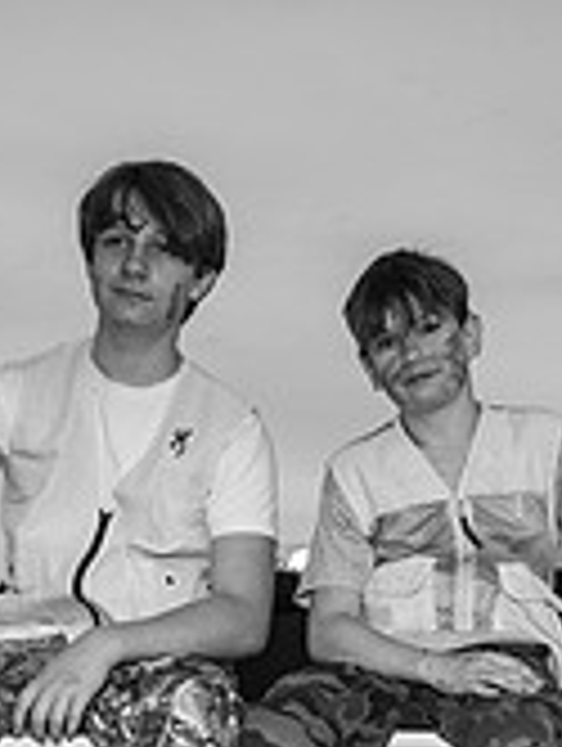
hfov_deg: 15.8
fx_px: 2030
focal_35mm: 94
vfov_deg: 19.8
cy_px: 850
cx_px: 301
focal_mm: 28
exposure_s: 1/60
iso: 100
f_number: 4.5
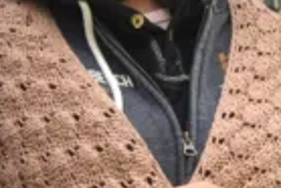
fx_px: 1576
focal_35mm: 202
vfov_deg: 6.8
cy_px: 93
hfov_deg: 10.0
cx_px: -46
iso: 640
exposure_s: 1/250
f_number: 4
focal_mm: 25
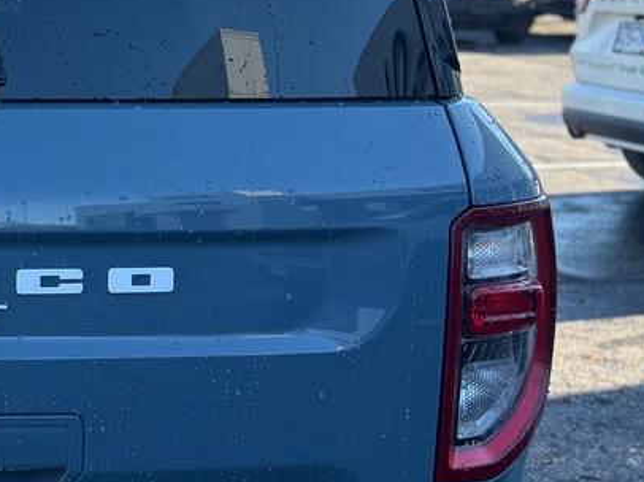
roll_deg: -0.9
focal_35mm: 82
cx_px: -122
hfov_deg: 22.1
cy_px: 116
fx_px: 1525
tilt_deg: -6.5
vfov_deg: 17.9
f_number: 1.6
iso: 50
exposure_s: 1/773
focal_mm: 5.96
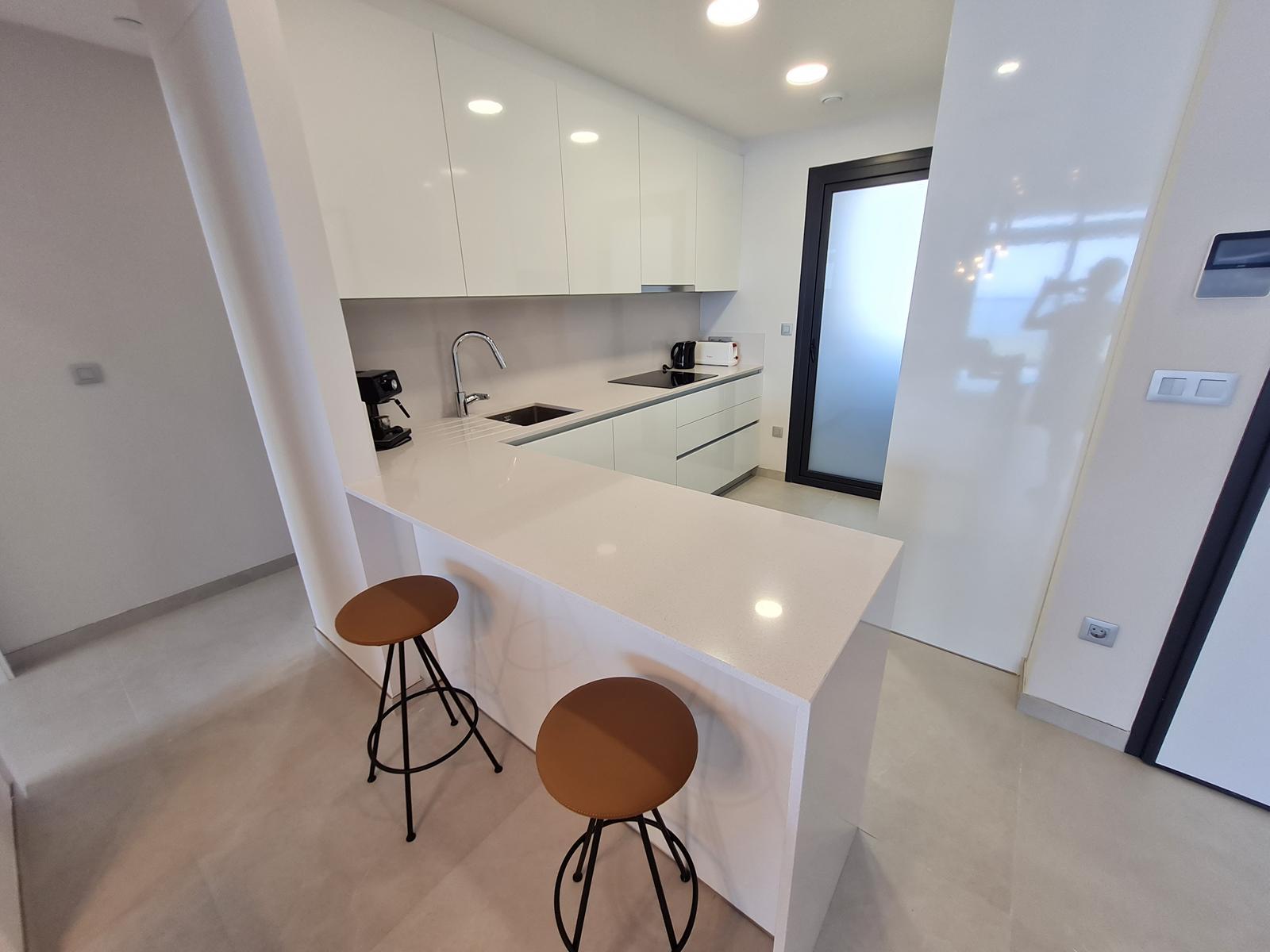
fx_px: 477
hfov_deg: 106.2
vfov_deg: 89.9
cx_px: 635
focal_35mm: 13
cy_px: 476
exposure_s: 1/50
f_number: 2.2
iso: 64
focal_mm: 1.74
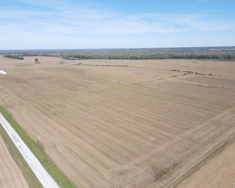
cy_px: 93
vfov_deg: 54.9
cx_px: 129
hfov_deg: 65.9
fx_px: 181
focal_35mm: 26
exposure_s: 1/640
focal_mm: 4.5
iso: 100
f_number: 2.8
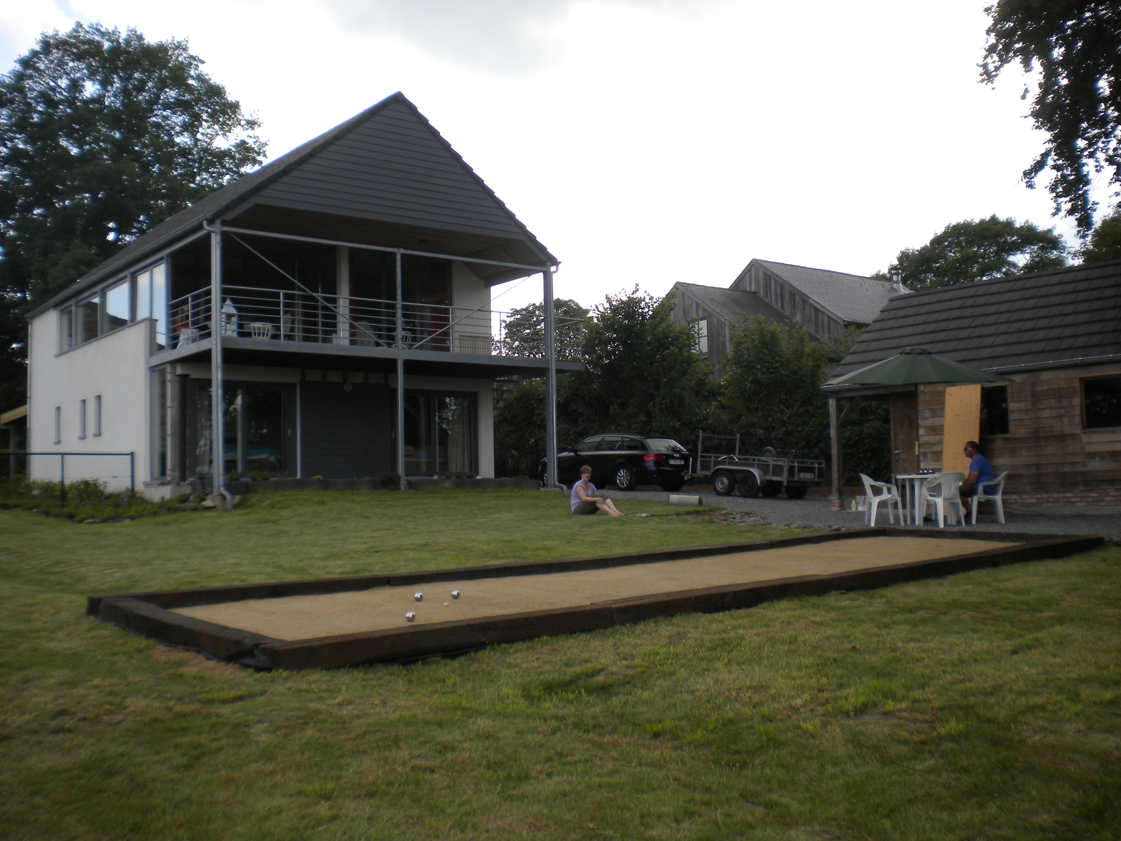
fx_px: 1133
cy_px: 420
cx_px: 560
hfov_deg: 52.6
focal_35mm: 35
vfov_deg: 40.7
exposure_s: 1/306
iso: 80
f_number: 4.6
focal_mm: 6.3
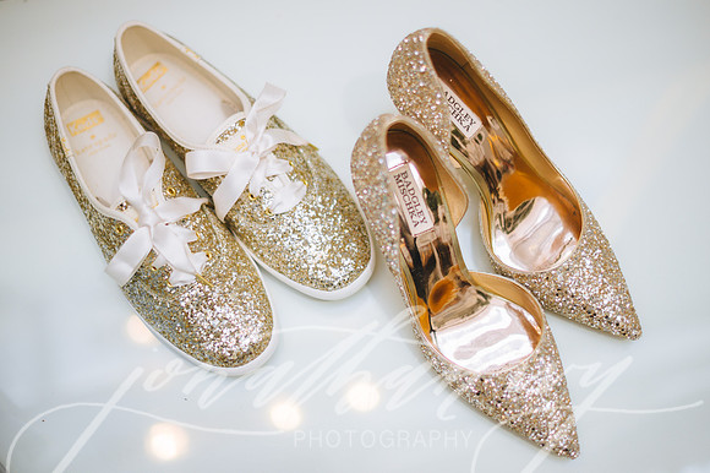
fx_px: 986
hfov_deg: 39.6
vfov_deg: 27.0
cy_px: 236
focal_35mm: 50
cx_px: 355
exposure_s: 1/500
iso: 250
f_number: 1.4
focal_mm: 50
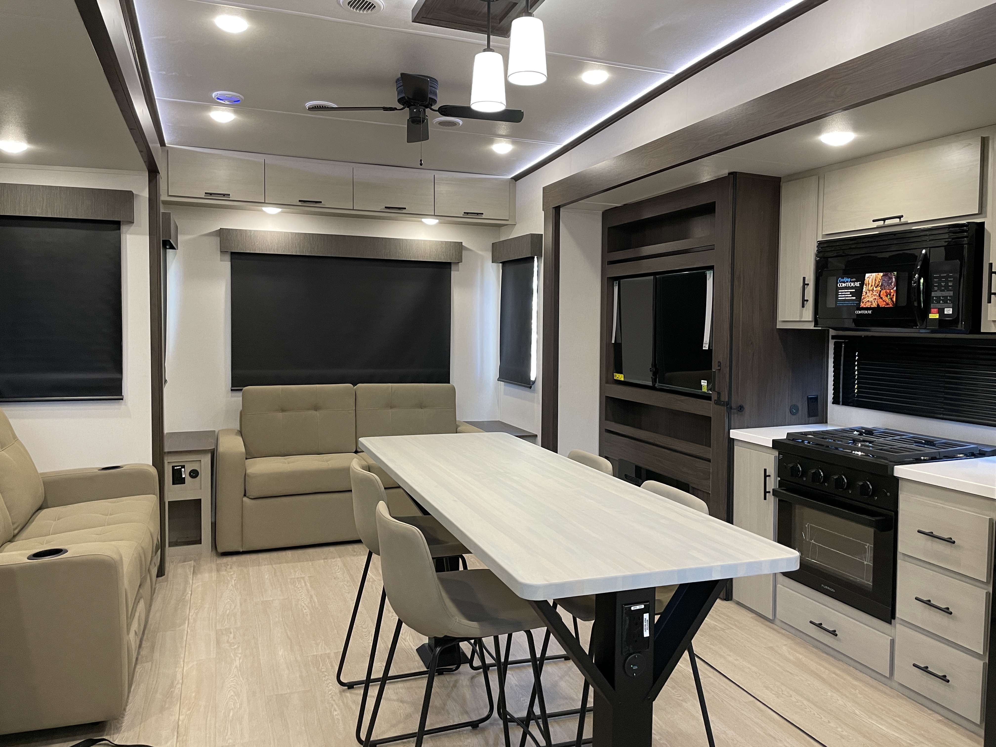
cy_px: 374
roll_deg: -1.3
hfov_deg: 67.3
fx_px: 748
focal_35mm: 26
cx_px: 498
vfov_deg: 53.1
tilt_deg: -2.2
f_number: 1.6
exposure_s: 1/60
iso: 160
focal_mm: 4.2
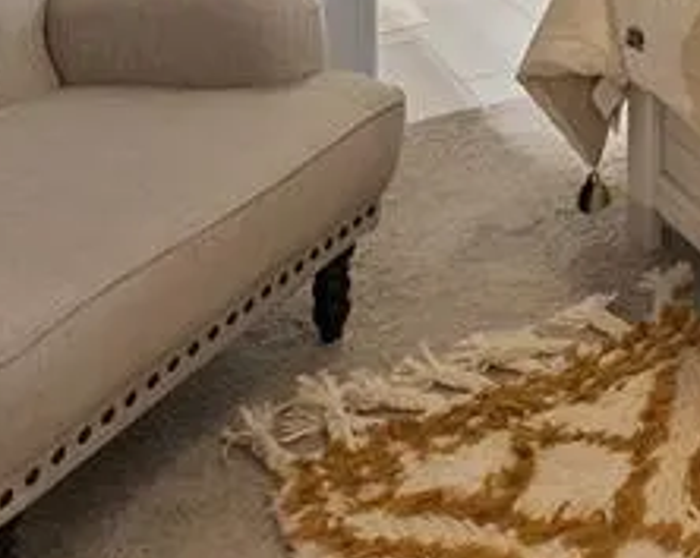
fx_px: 1076
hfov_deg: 27.1
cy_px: -367
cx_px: 1009
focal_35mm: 52
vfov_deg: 21.8
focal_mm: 12
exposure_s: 1/1.25
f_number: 9
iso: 640
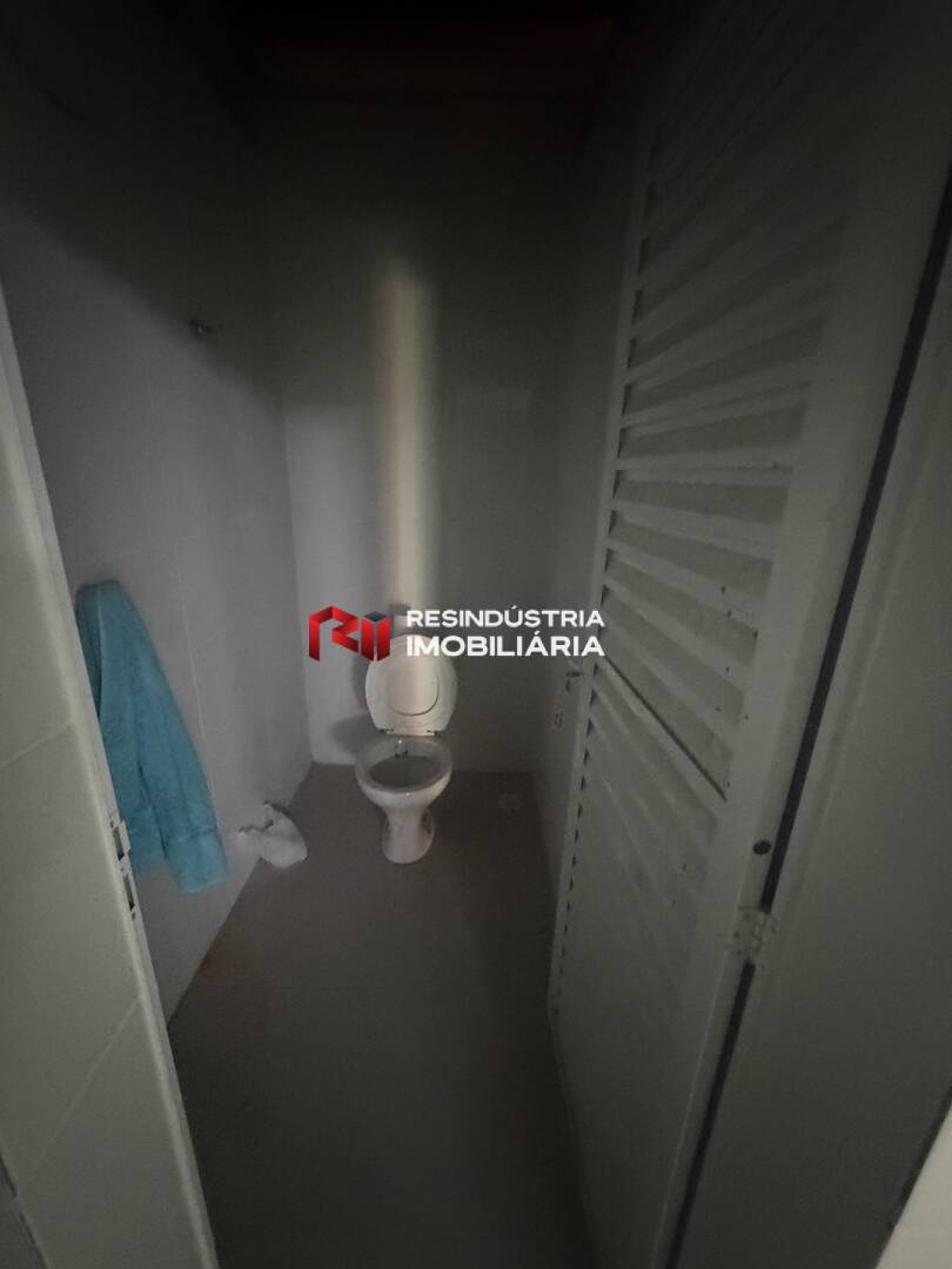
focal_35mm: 14
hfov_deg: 85.7
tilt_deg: -17.1
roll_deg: -2.6
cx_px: 476
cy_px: 634
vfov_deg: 102.1
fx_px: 513
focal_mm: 2.22
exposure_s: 1/30
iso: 2000
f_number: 2.2
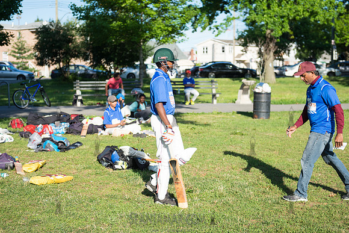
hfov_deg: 33.4
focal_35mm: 60
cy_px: 116
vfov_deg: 22.6
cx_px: 174
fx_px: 582
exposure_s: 1/2000
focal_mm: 60
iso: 200
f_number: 2.8
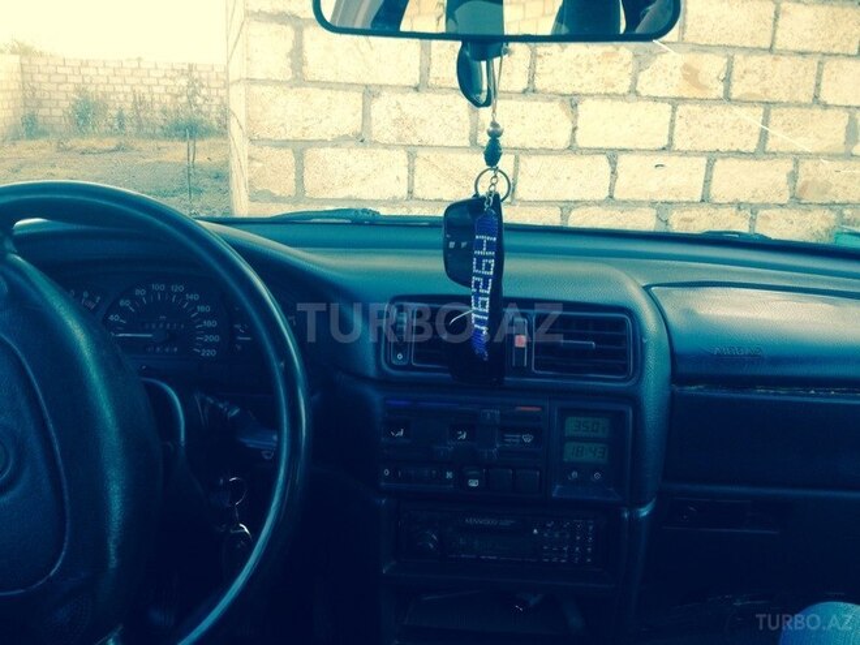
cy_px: 322
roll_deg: -3.1
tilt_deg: -17.8
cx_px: 430
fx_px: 870
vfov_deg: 40.7
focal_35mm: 35
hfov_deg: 52.6
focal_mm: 4.28
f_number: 2.4
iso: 50
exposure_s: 1/40
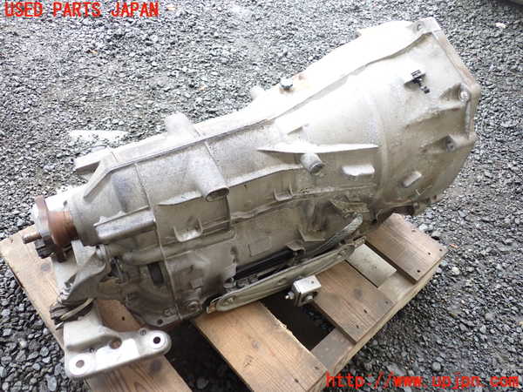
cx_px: 262
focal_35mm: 30
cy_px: 196
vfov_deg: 46.8
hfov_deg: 60.0
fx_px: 453
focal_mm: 5.4
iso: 200
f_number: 2.3
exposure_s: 1/100
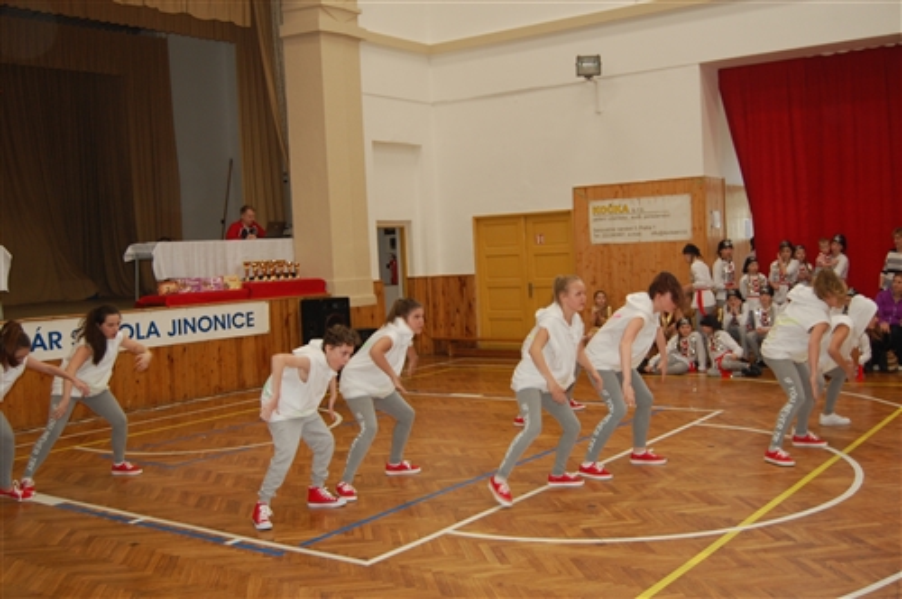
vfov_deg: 34.1
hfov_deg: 49.6
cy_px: 300
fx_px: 976
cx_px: 451
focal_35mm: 39
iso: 400
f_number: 4
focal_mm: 26
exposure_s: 1/60
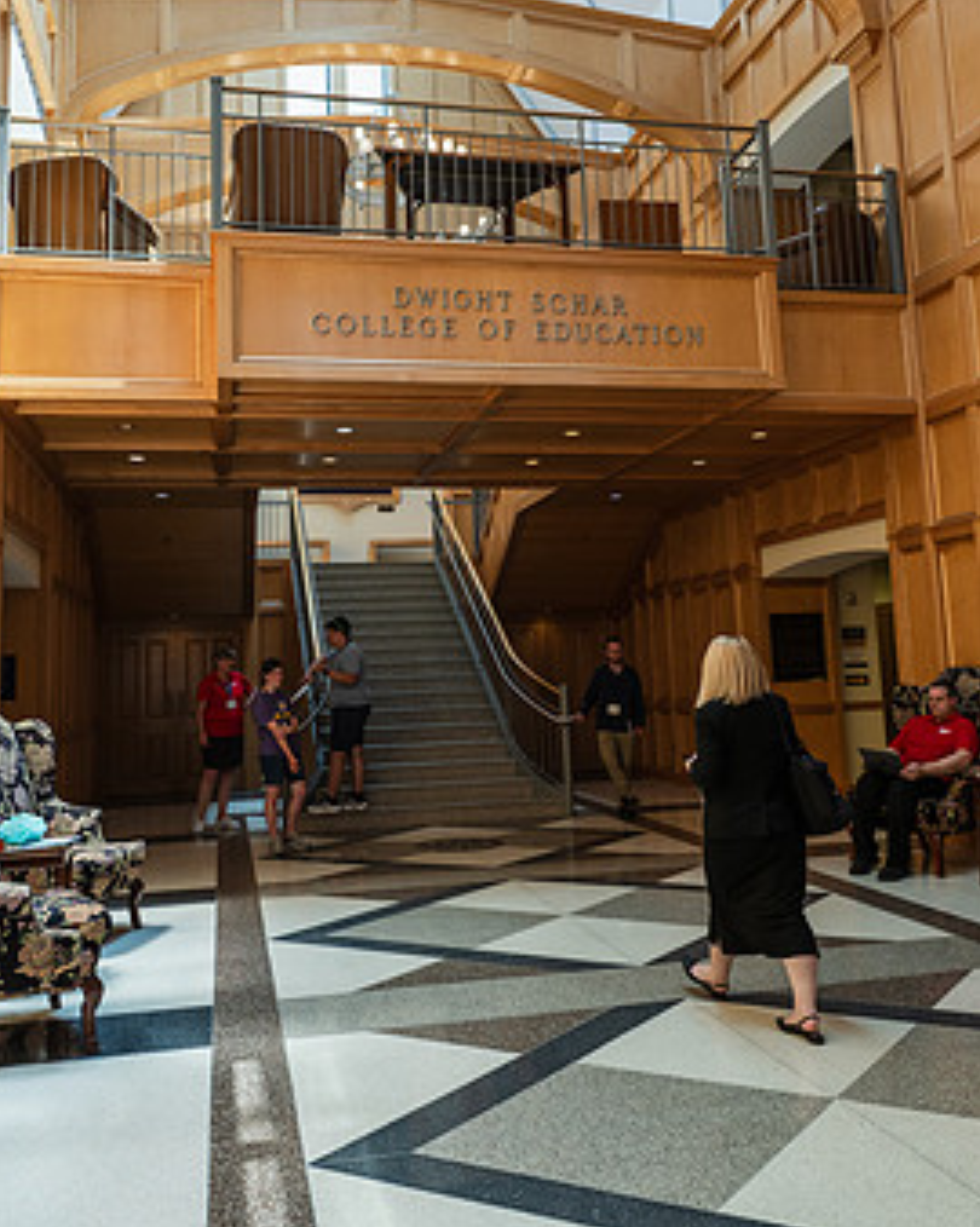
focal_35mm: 30
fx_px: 1089
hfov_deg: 48.4
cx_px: 443
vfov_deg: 58.7
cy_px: 545
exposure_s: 1/400
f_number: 4
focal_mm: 24
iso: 640
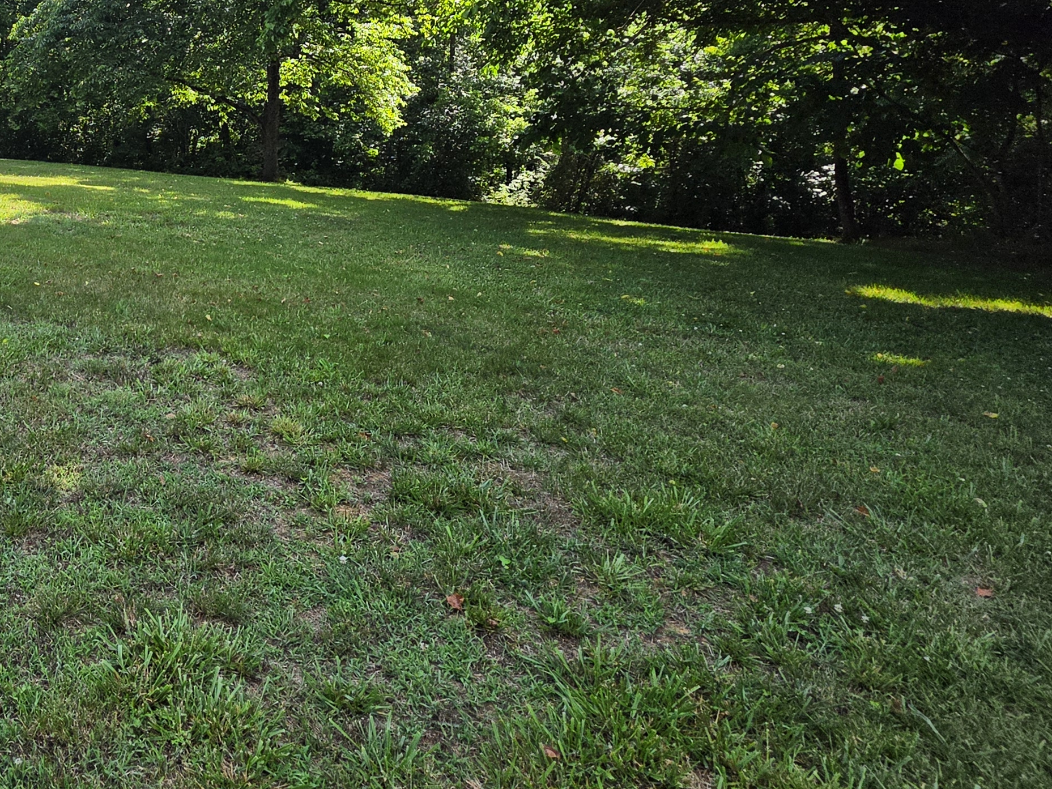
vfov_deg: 45.3
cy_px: 84
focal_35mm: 28
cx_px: 103
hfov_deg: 55.0
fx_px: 851
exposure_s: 1/1610
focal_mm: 2.2
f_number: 1.9
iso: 32
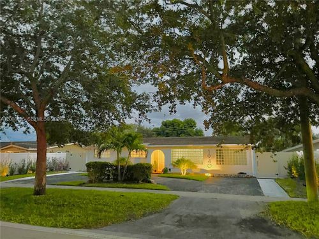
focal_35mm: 26
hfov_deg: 67.3
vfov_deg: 53.1
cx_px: 160
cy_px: 120
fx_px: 240
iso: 1000
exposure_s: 1/30
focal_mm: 5.7
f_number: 1.5
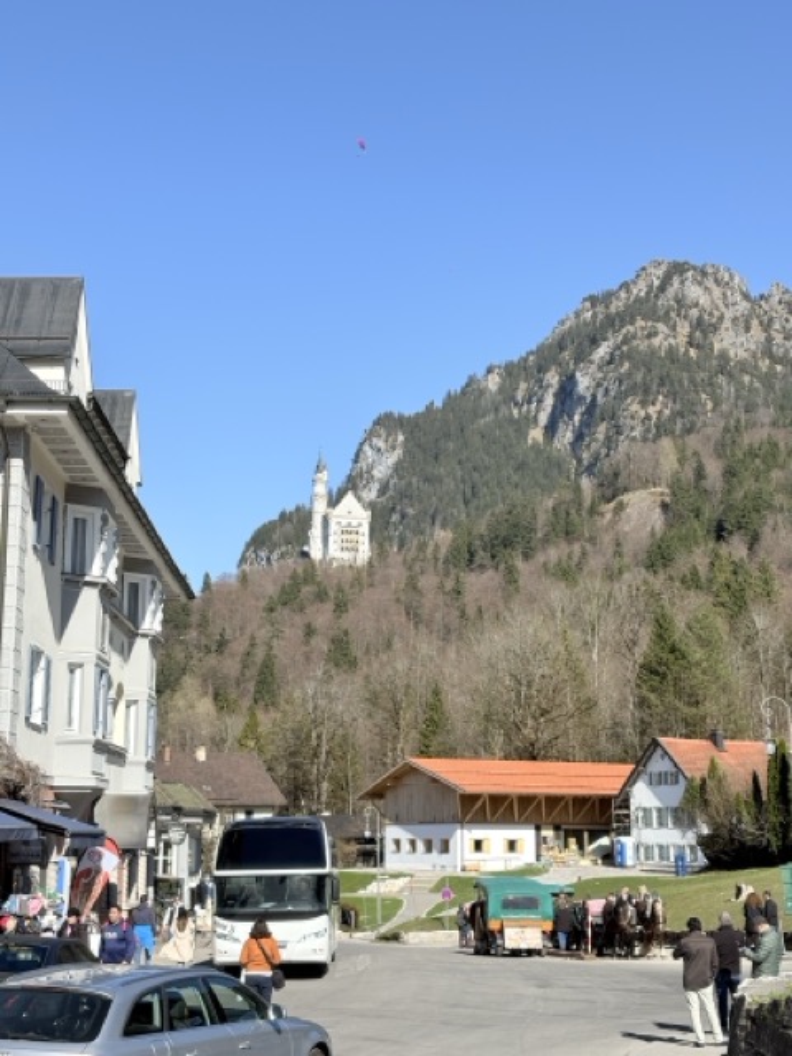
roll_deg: -0.1
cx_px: 396
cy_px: 528
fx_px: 1586
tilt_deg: +11.5
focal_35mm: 52
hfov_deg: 28.0
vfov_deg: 36.8
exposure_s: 1/2451
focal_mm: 5.96
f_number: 1.6
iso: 32
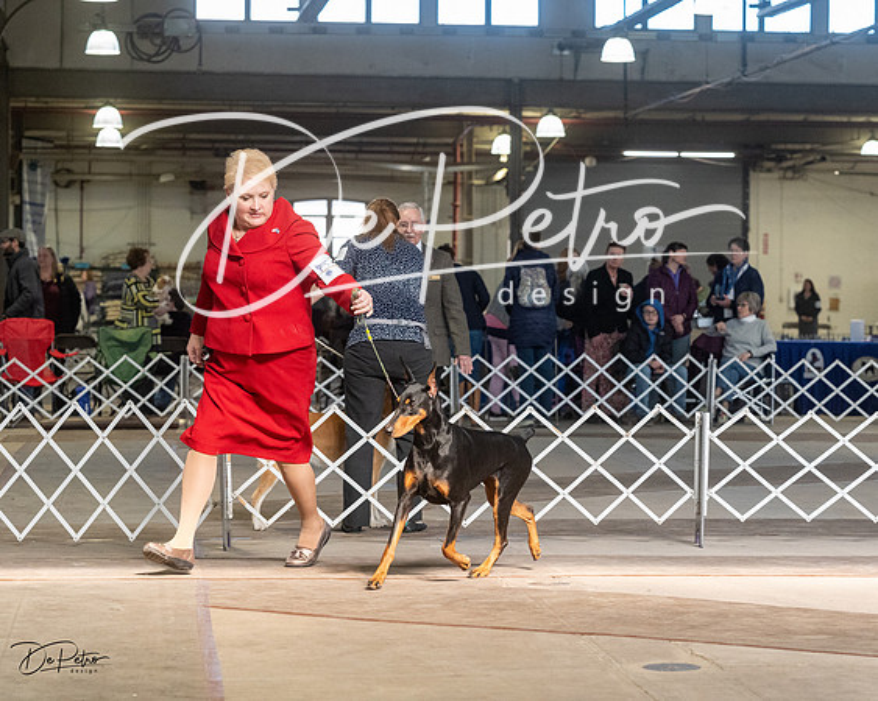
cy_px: 350
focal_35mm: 107
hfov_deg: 18.0
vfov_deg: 14.4
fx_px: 2779
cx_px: 439
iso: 6400
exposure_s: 1/400
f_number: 5
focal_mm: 95
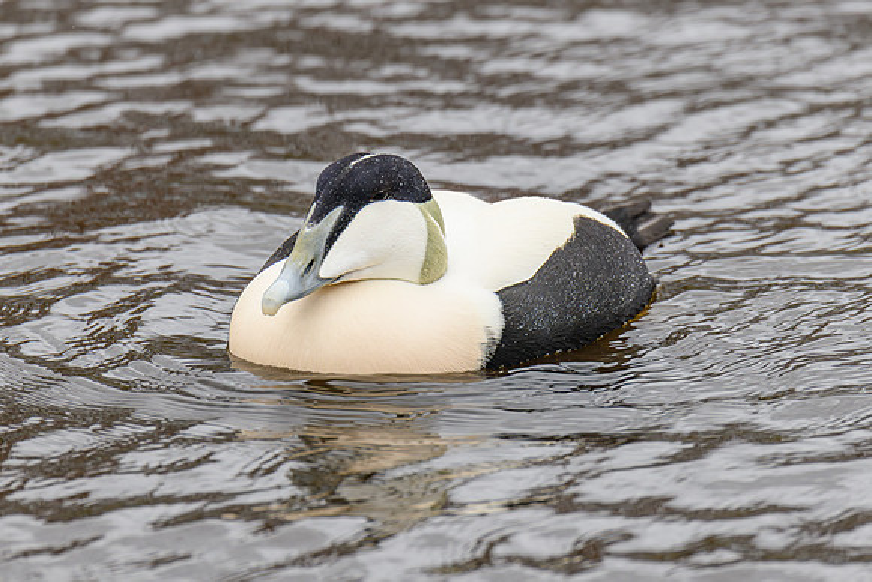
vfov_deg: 2.5
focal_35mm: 549
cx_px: 433
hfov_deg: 3.8
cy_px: 241
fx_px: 13300
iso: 900
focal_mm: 400
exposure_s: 1/1250
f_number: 6.3
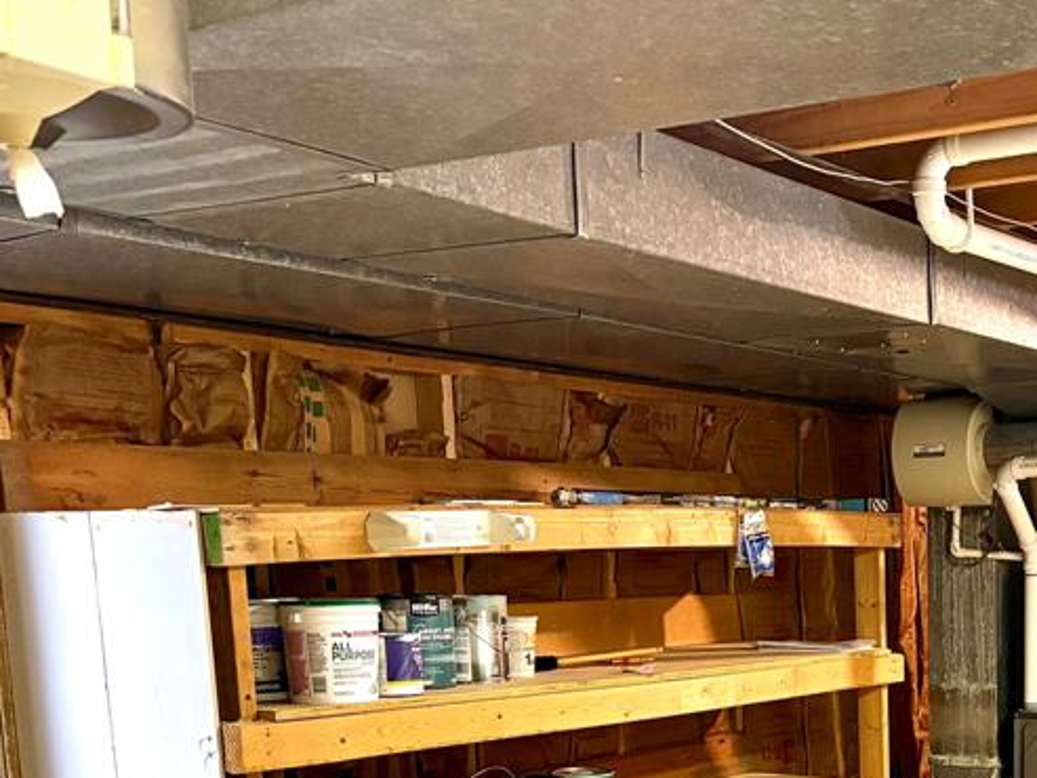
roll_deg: +1.6
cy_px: 793
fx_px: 1618
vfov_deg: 25.6
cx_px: 909
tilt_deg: -9.3
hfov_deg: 33.9
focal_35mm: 54
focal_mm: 5.96
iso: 320
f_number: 1.6
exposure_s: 1/60
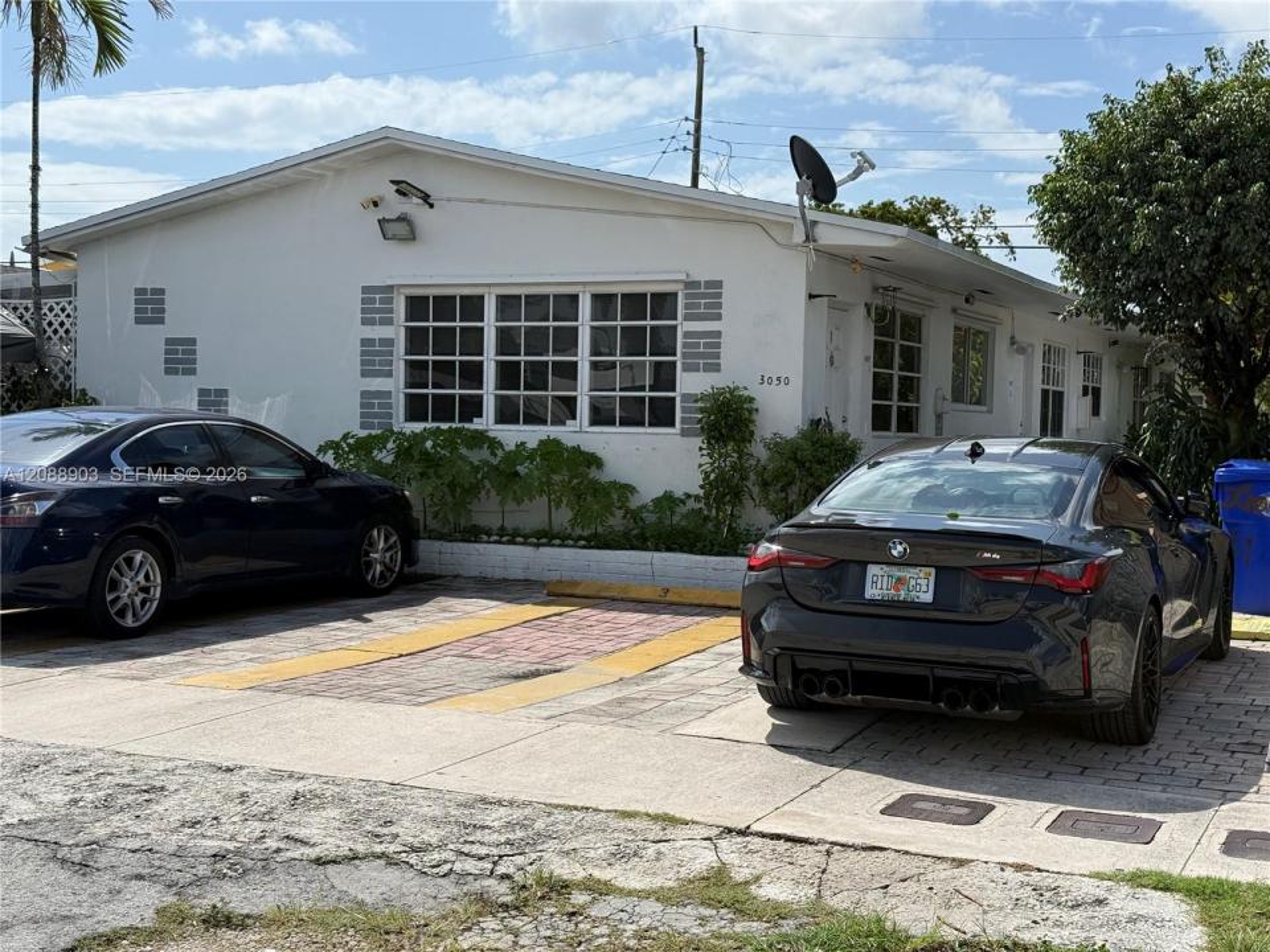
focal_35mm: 48
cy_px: 476
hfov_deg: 39.7
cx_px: 635
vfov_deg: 30.3
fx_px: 1761
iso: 64
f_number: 1.78
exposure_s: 1/7143
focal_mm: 6.76
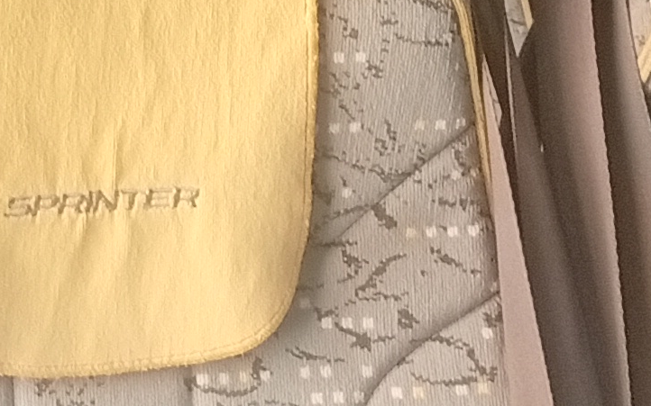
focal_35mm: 162
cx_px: -378
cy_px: -494
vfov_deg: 7.6
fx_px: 2874
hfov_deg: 12.2
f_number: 1.8
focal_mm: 3.98
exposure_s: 1/50
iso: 211
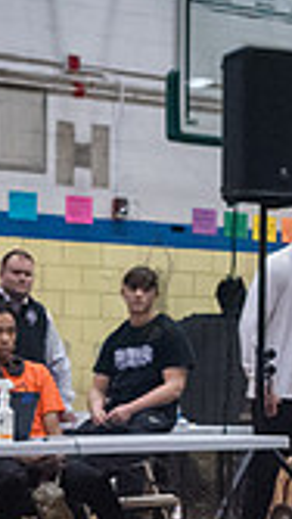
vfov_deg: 14.4
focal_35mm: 144
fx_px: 1981
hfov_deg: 8.4
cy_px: 643
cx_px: 95
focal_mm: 35
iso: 8000
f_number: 4
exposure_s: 1/400
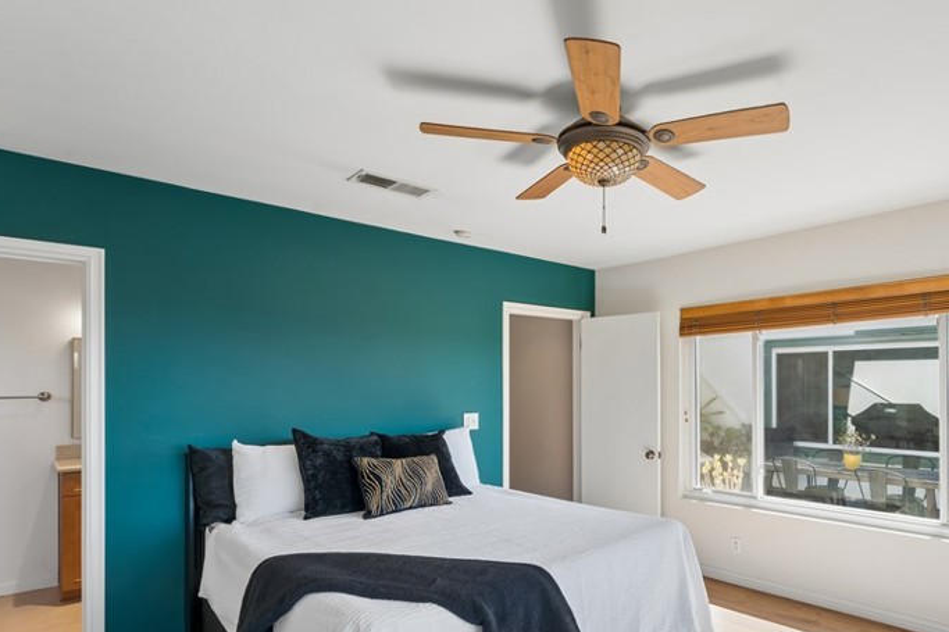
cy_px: 363
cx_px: 593
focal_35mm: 21
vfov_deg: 59.2
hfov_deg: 79.7
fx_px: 553
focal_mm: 14
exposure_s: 1/2.5
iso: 100
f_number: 13
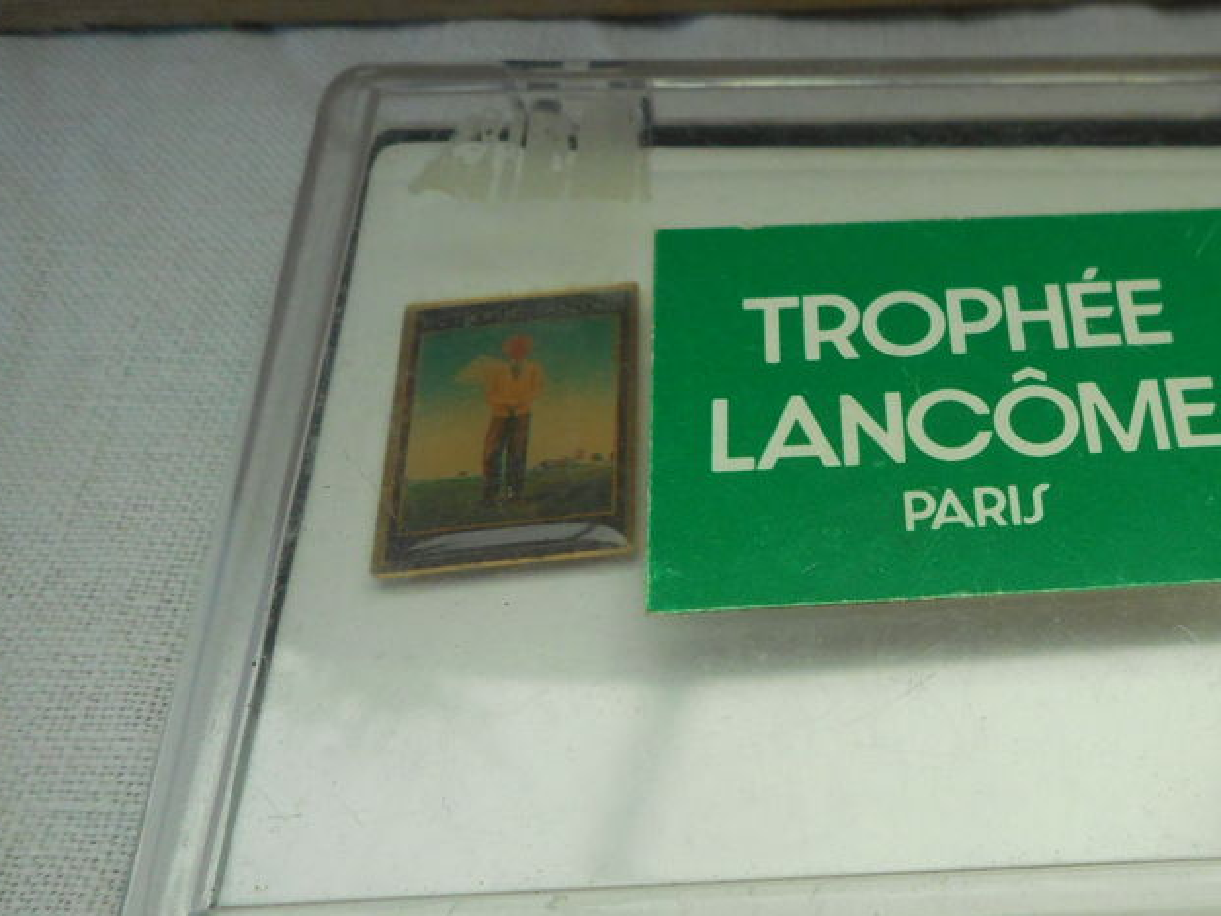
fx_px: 1411
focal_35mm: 40
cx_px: 947
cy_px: 498
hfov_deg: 44.8
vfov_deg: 35.9
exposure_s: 1/250
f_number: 3.7
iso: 200
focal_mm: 4.5
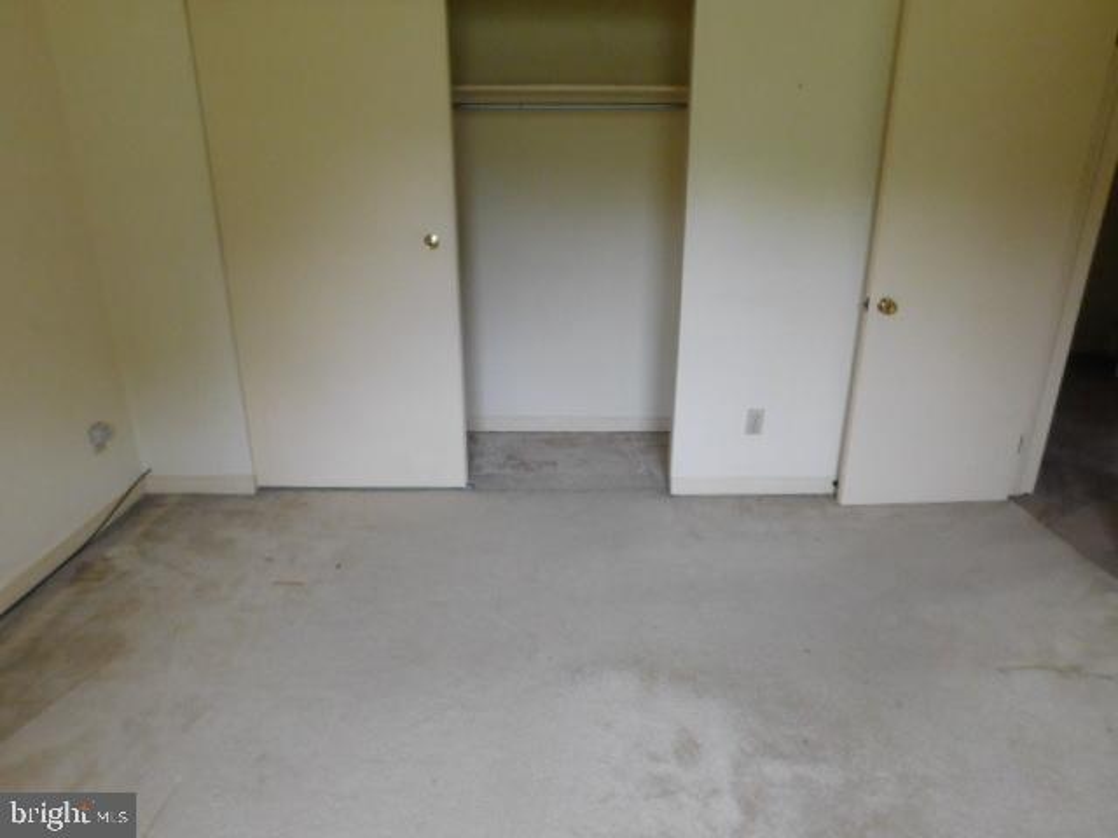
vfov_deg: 58.9
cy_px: 419
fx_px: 743
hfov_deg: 73.9
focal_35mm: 23
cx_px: 559
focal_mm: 4
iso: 400
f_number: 3
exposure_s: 1/30
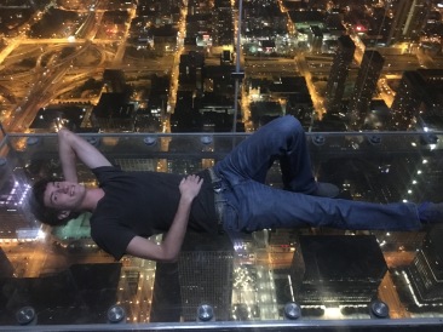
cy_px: 166
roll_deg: +0.4
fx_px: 371
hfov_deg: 61.7
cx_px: 222
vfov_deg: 48.2
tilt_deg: -42.1
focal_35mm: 29
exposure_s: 1/15
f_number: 2.2
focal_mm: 4.15
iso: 800
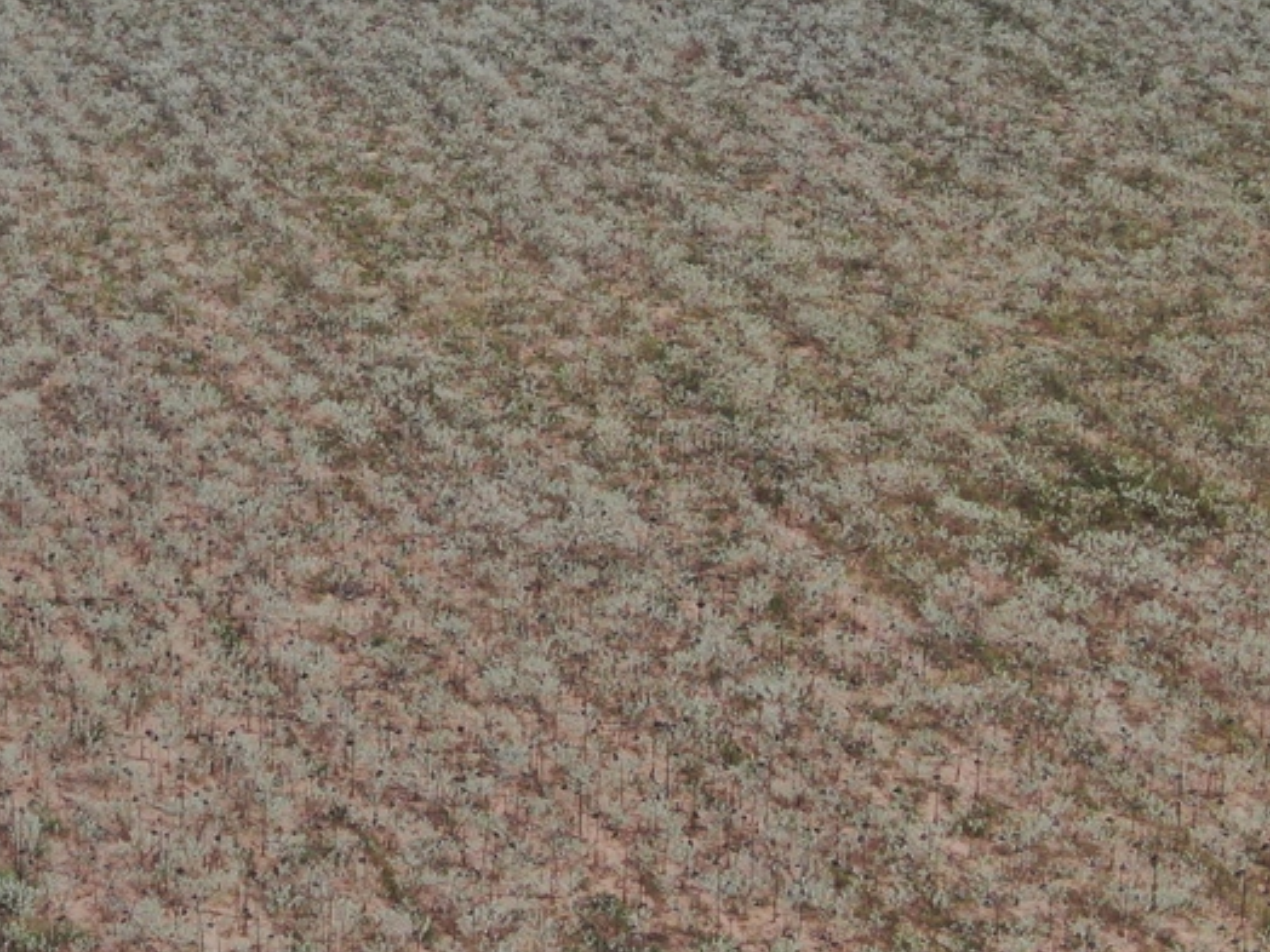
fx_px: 3632
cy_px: 99
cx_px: 73
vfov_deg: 14.8
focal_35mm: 99
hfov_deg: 19.4
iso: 100
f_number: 3.3
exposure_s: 1/500
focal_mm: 6.21
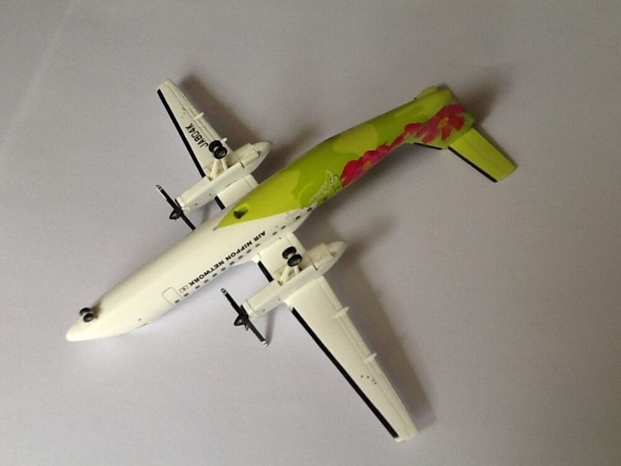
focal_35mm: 44
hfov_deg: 42.9
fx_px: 789
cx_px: 310
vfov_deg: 32.9
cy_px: 233
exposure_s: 1/30
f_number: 2.4
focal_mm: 2.03
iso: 40
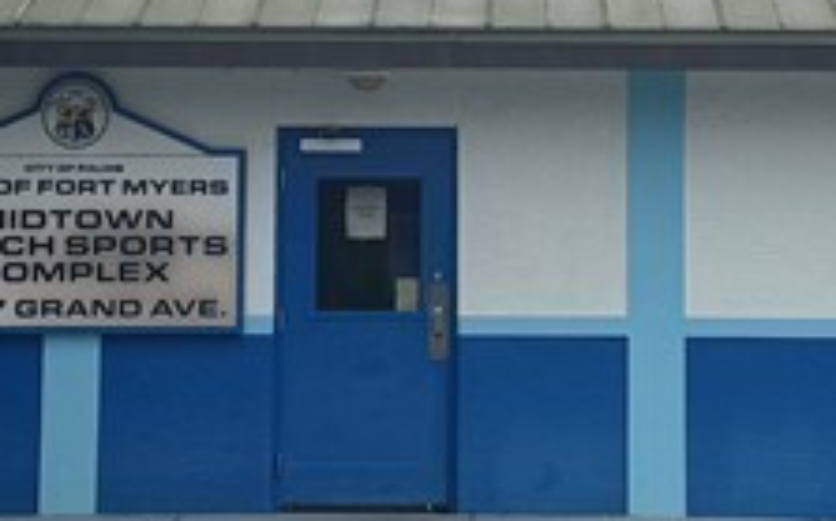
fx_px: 2664
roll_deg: +0.1
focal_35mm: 117
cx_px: 480
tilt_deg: +5.1
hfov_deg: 17.8
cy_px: 34
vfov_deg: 11.1
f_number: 1.78
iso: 80
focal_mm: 6.76
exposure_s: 1/7092
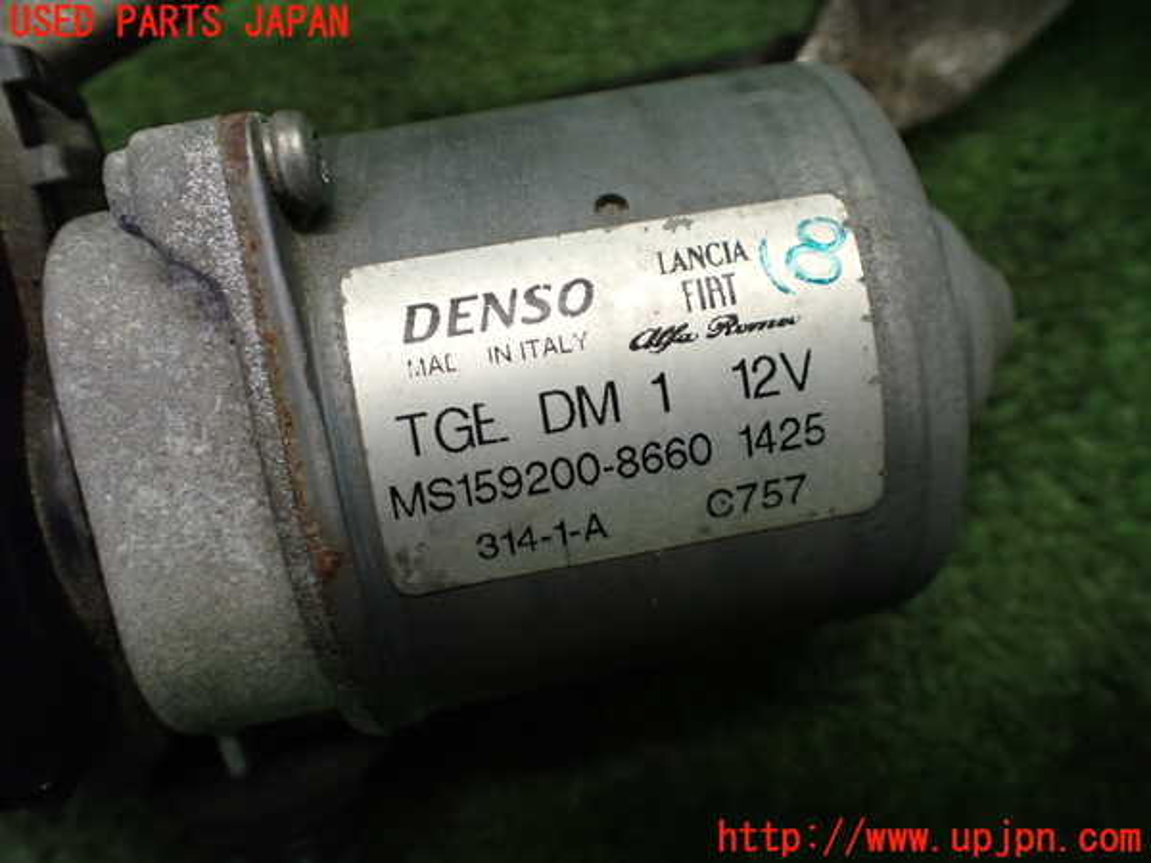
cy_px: 432
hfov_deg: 60.0
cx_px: 576
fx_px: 998
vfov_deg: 46.8
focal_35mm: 30
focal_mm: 5.4
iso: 400
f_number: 2.3
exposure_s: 1/125
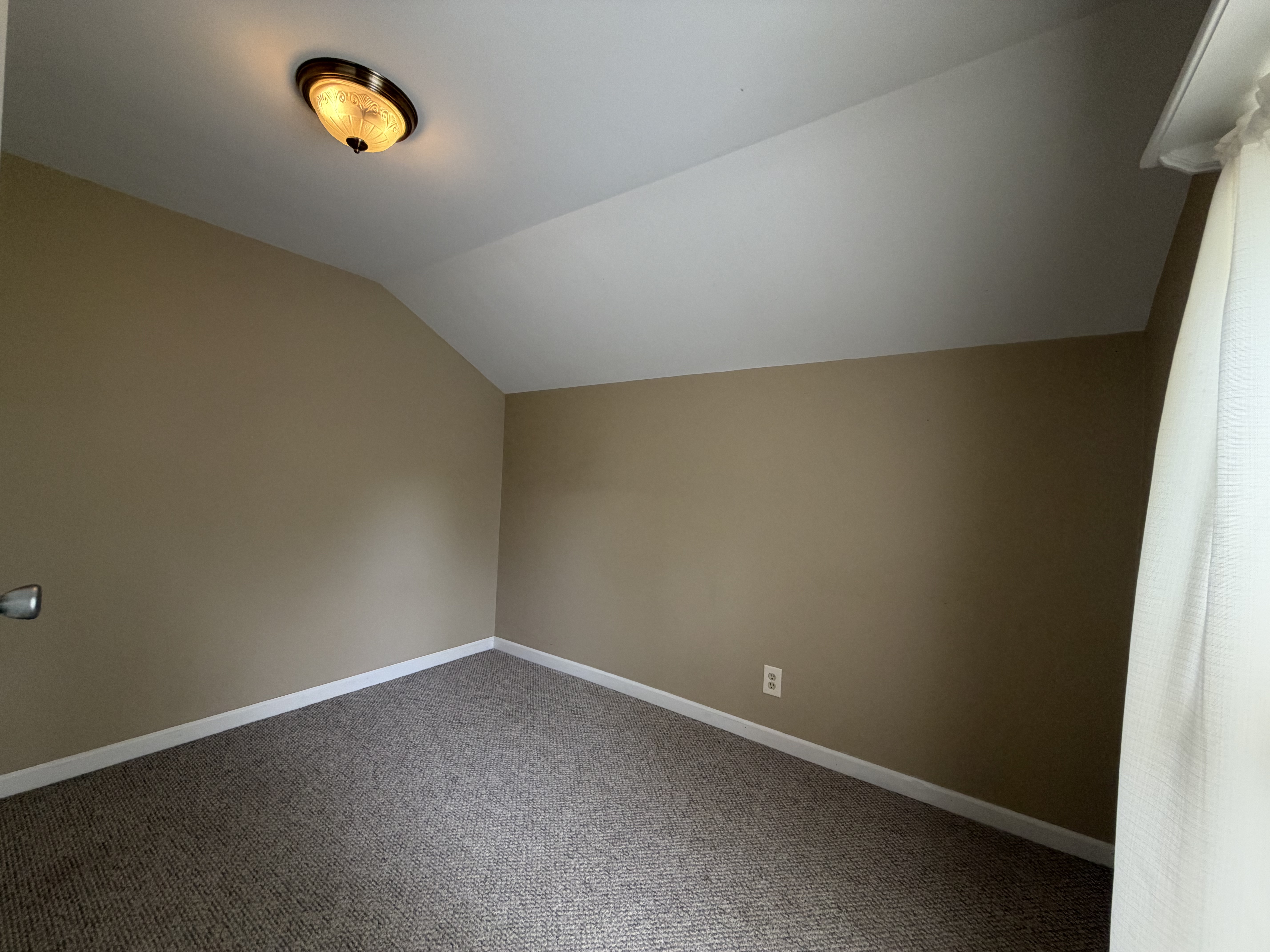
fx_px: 514
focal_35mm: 14
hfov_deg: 102.1
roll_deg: -2.0
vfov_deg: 85.7
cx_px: 635
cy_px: 476
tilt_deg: +0.3
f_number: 2.2
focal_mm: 2.22
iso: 250
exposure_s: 1/60
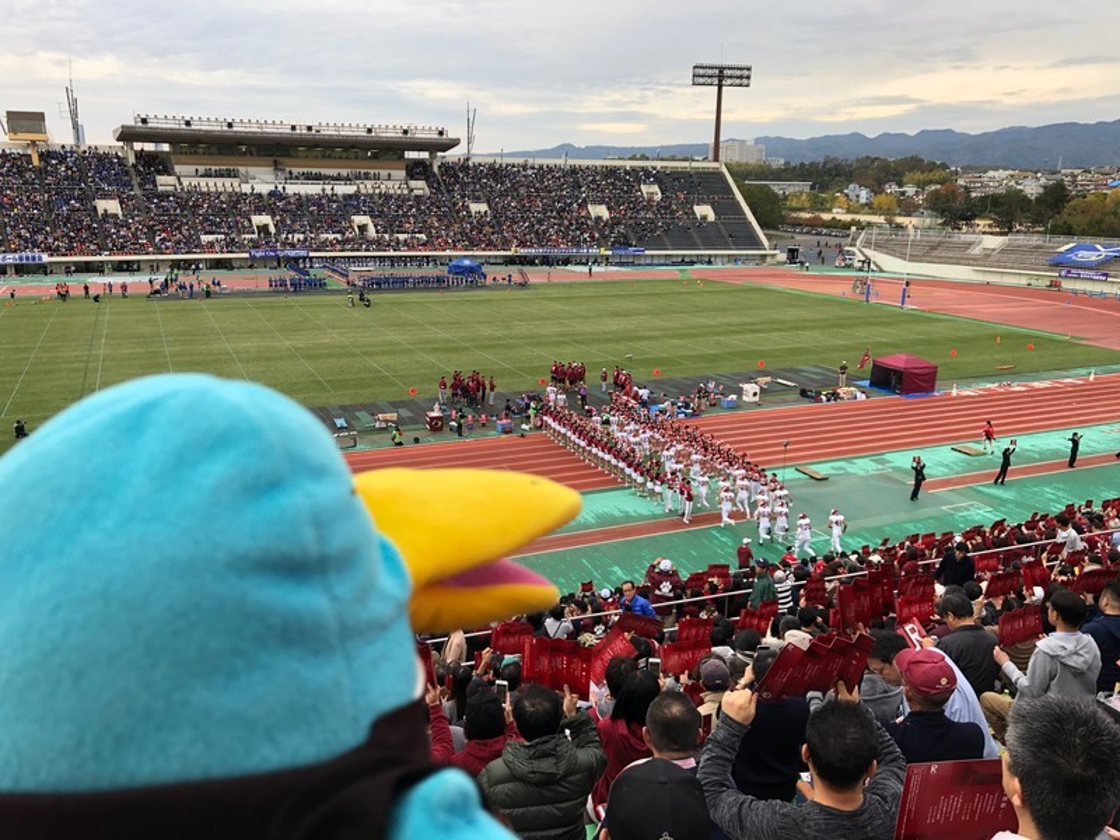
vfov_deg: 49.7
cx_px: 560
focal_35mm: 28
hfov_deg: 63.4
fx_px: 906
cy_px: 420
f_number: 1.8
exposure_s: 1/279
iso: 20
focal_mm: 3.99
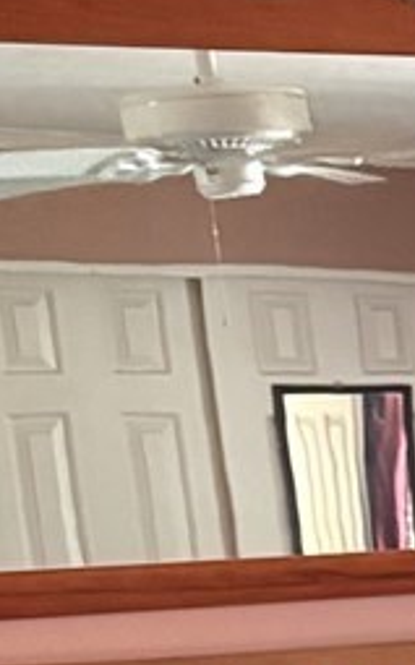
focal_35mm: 166
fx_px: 3009
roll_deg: +2.5
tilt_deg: -13.1
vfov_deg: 11.5
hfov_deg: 7.2
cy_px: 1286
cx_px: 1164
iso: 500
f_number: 1.6
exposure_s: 1/56
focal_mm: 5.96
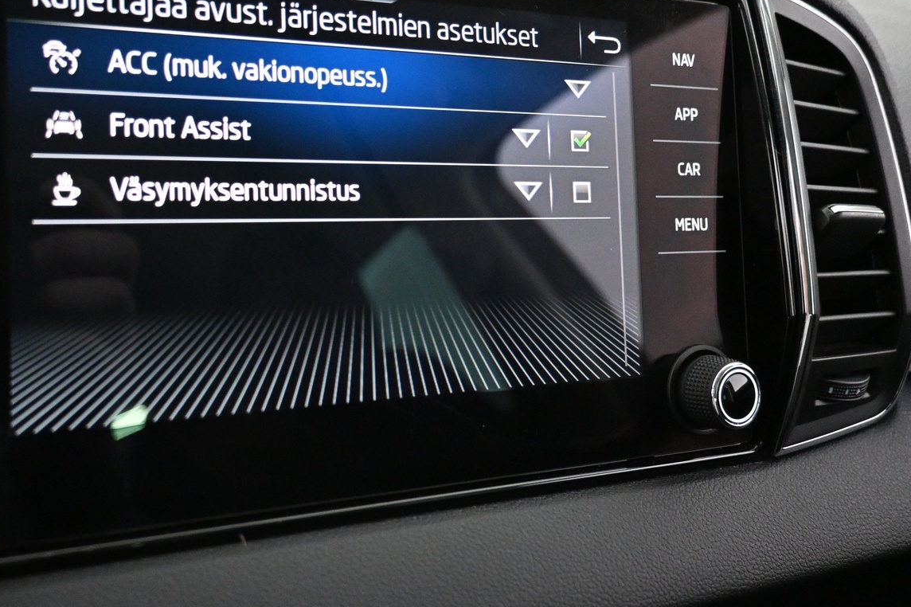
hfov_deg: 55.1
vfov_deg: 38.6
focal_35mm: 34
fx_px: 860
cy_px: 228
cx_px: 332
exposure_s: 1/50
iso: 4000
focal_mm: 16
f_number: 3.5
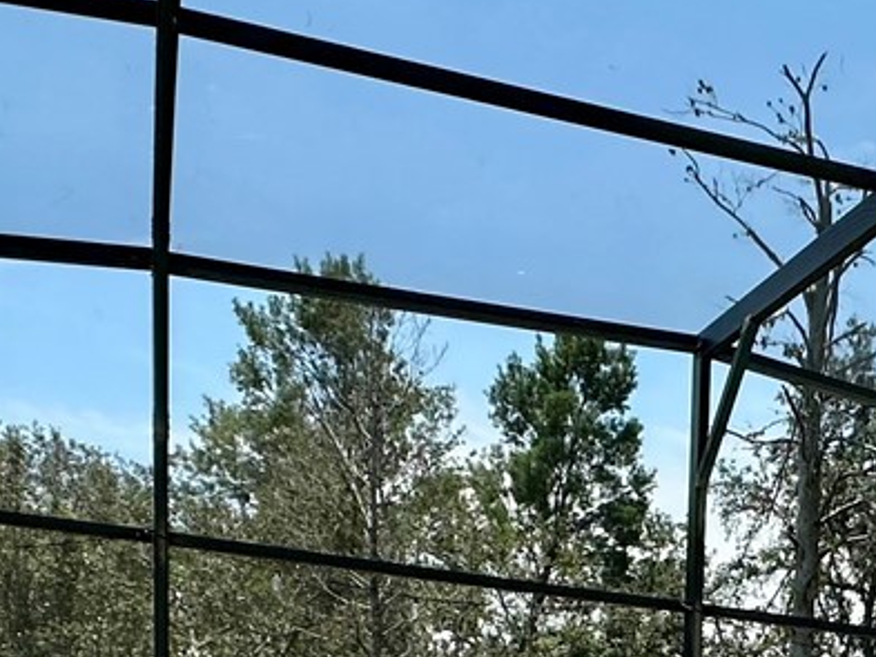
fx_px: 1443
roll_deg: -2.5
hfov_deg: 30.5
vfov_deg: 21.5
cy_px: 987
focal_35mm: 57
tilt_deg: -4.4
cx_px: 945
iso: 50
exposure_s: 1/1595
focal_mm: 2.22
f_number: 2.2
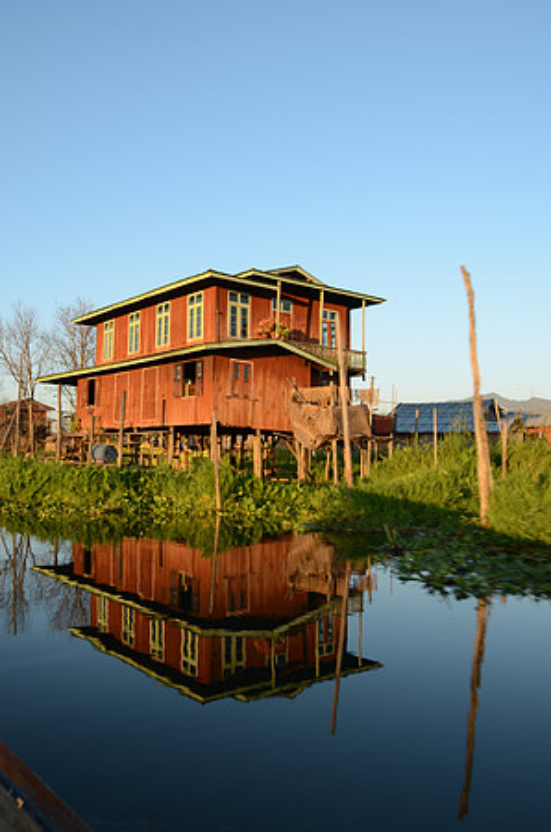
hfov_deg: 43.4
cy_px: 416
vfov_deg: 62.0
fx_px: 692
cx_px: 276
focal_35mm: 30
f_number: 5
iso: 100
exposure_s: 1/100
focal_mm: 20
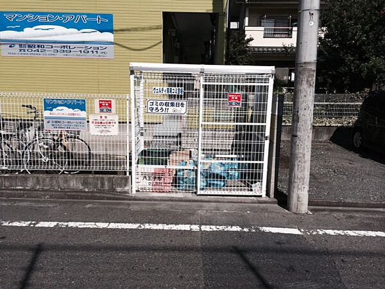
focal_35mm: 30
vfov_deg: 46.8
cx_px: 192
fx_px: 334
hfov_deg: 60.0
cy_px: 144
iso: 32
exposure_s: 1/5128
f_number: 2.2
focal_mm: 4.12
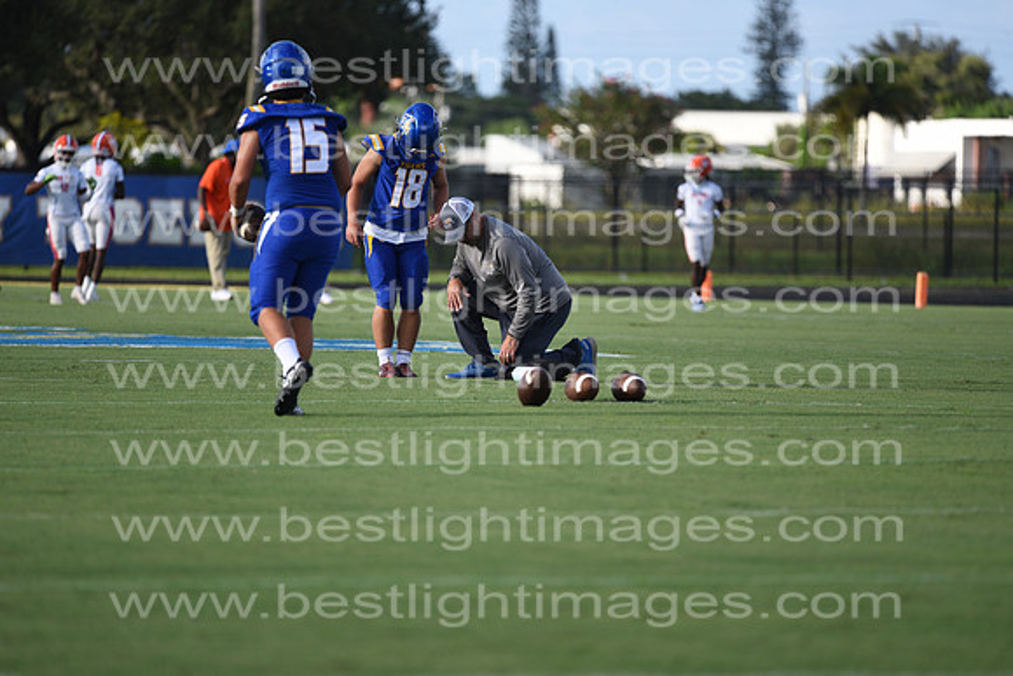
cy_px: 338
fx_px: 8443
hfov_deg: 6.9
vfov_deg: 4.6
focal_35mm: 300
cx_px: 506
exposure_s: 1/800
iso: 200
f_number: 4
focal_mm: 300
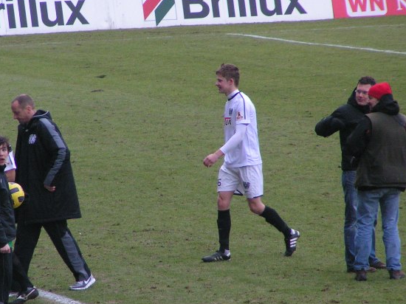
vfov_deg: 2.7
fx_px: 6483
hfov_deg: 3.6
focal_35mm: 553
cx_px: 127
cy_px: 167
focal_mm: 58
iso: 200
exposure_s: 1/250
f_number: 3.5
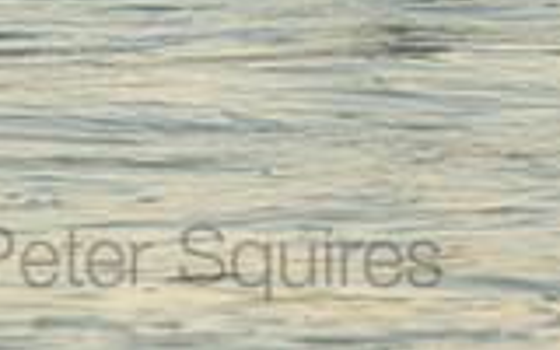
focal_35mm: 2213
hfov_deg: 0.9
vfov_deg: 0.6
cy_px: -324
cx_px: 172
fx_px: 33774
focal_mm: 400
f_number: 5.6
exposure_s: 1/800
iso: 250
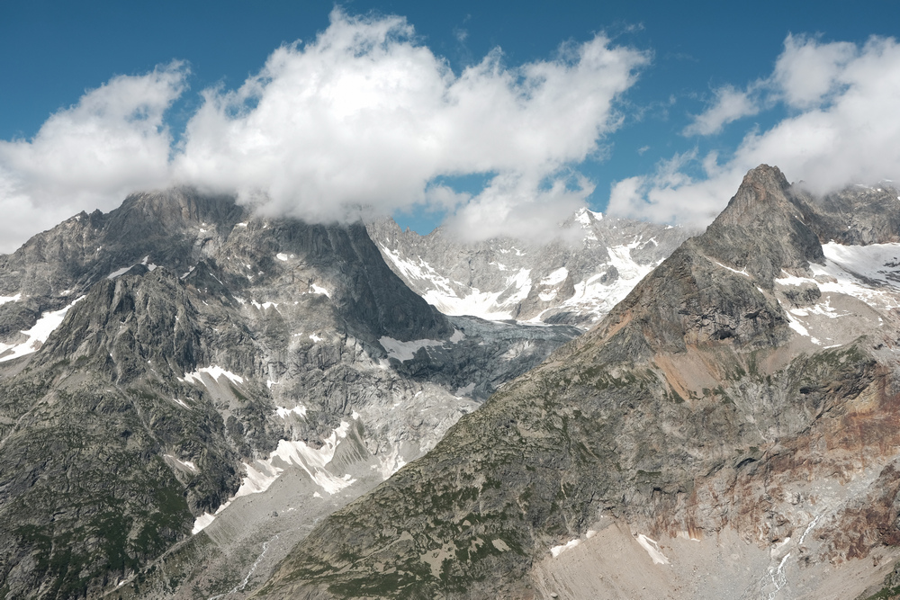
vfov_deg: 37.9
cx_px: 450
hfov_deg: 54.4
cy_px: 300
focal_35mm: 35
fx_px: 875
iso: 160
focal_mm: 23
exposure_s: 1/1000
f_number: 5.6
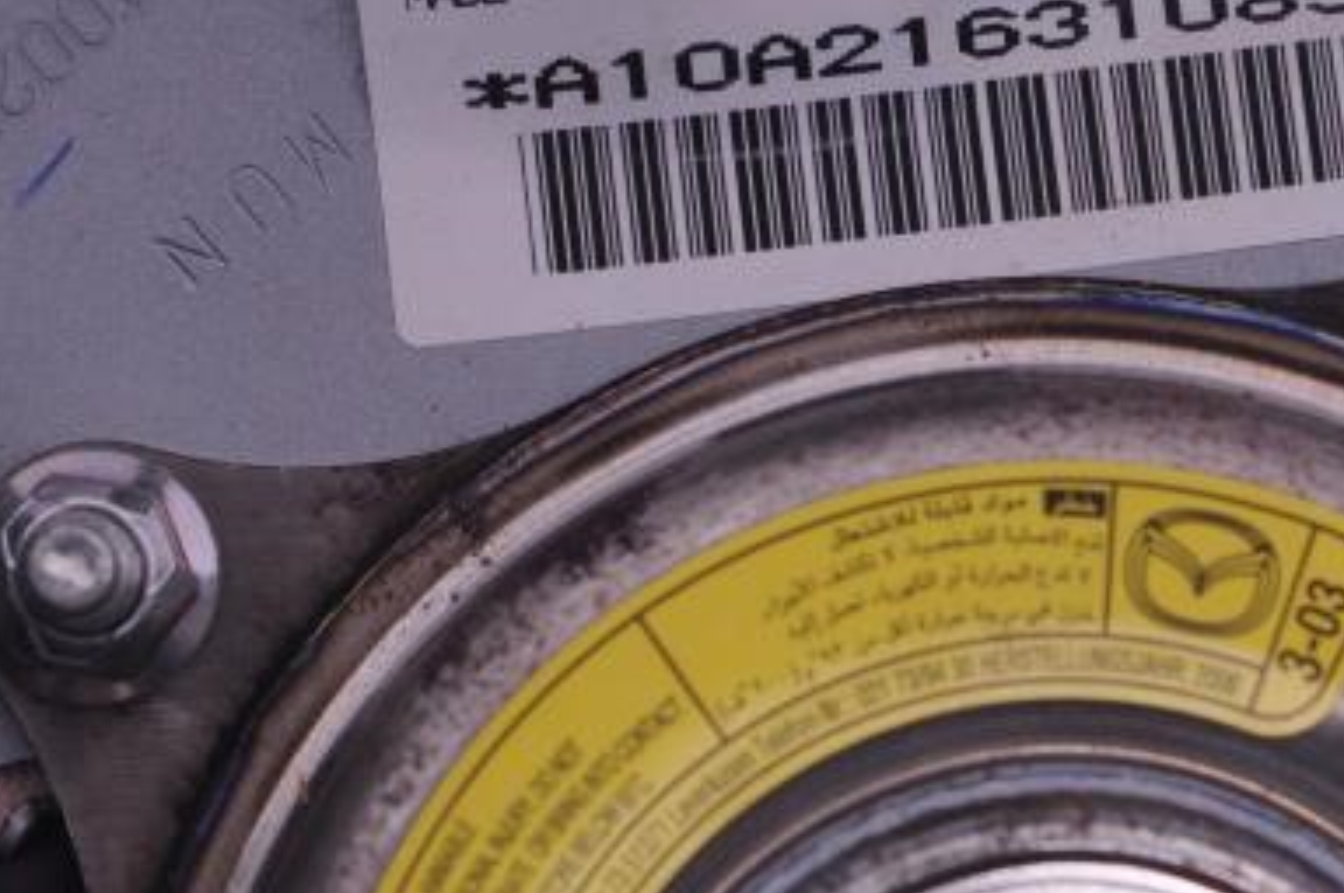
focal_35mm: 219
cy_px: 86
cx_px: 924
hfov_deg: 9.4
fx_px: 8166
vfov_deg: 6.2
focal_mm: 70
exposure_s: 1/250
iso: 400
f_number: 8
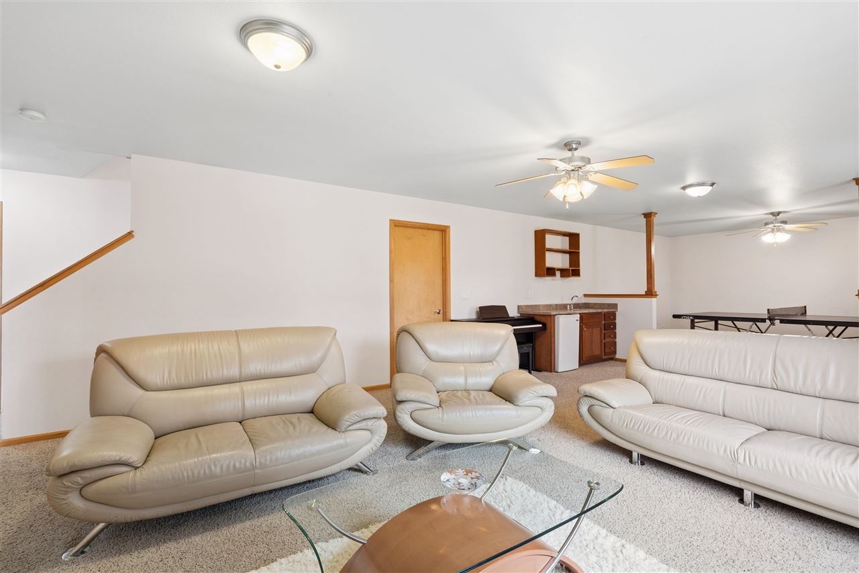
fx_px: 406
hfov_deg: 93.3
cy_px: 286
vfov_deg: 70.4
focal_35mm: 17
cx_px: 430
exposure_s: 1/13
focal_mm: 17
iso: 400
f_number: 9
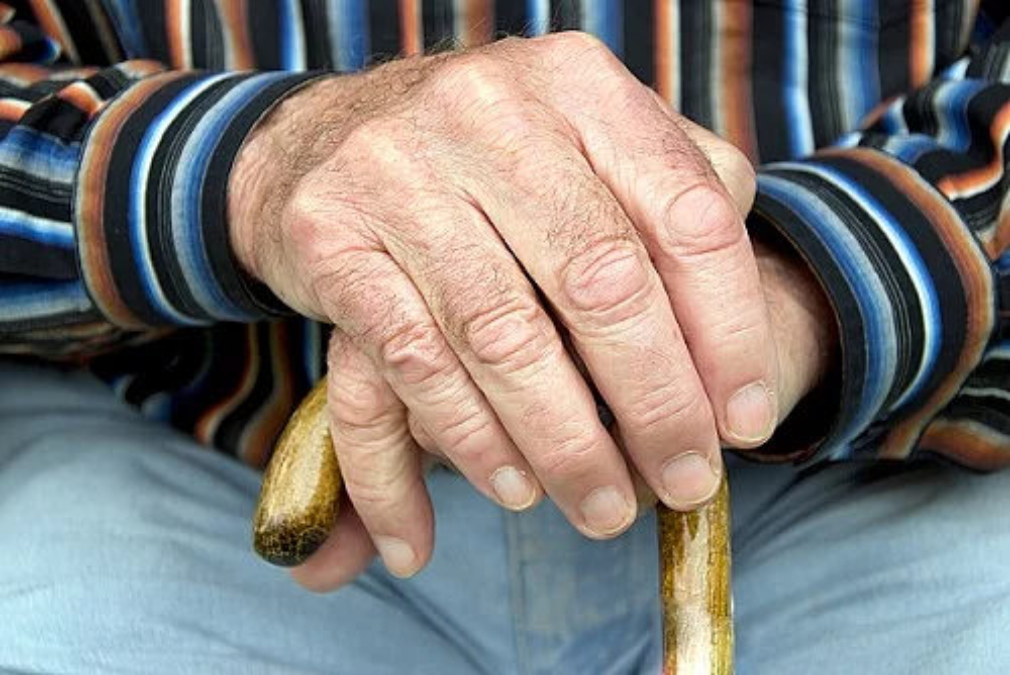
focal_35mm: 75
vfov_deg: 18.2
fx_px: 2105
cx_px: 505
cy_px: 338
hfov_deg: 27.0
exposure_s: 1/125
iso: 100
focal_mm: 50
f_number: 5.6
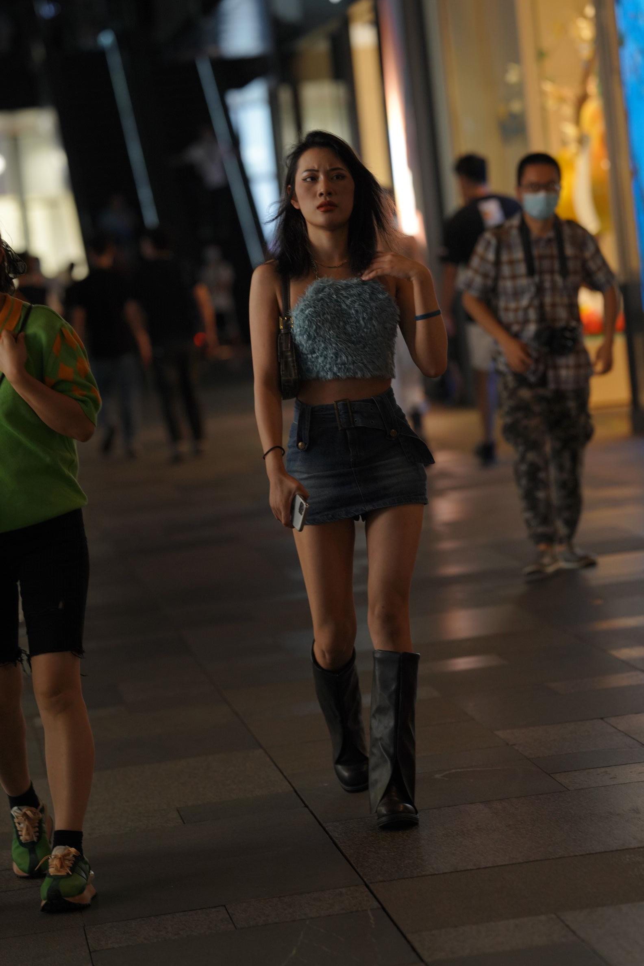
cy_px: 483
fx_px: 3622
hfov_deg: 10.2
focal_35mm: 135
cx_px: 322
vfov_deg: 15.2
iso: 800
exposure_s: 1/200
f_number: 3.2
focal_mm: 135
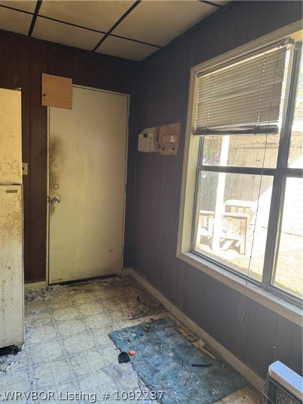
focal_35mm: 24
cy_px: 202
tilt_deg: -8.1
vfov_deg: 71.6
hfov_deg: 56.8
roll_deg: -2.1
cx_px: 152
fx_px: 280
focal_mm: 6.76
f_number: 1.78
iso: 200
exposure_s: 1/121
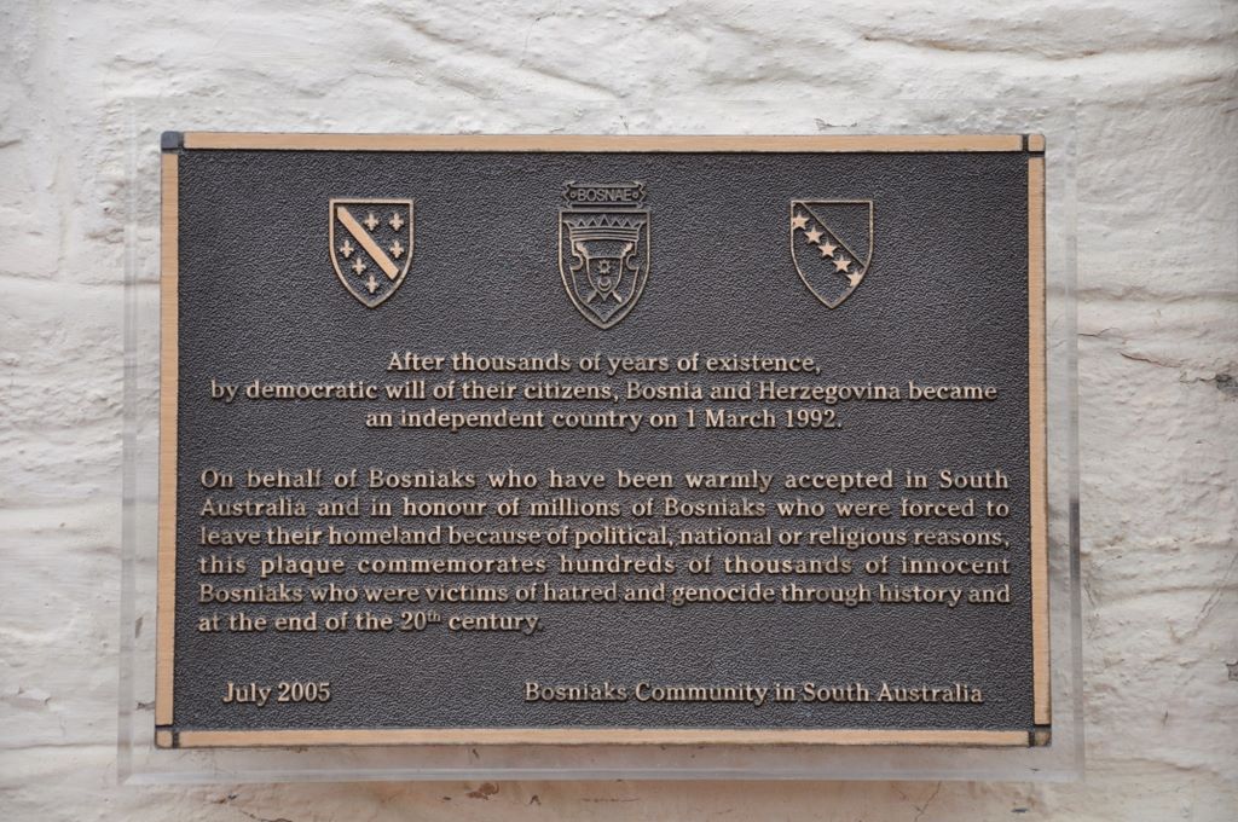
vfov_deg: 11.4
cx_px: 619
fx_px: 4121
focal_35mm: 120
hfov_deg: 17.1
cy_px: 411
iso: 200
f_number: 5.6
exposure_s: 1/125
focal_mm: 80
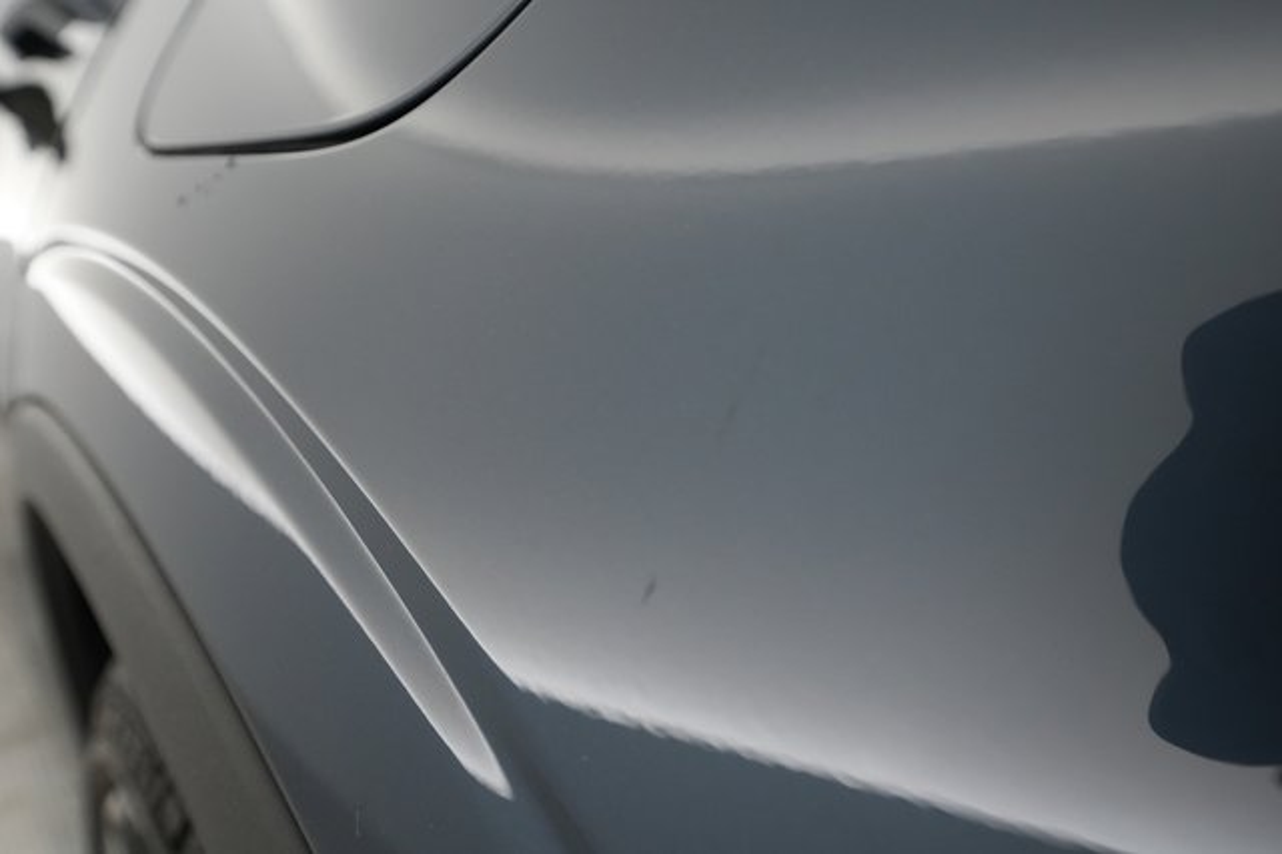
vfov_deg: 46.4
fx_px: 997
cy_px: 427
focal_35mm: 28
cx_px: 641
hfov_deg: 65.5
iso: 4000
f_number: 5.6
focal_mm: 28
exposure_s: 1/80
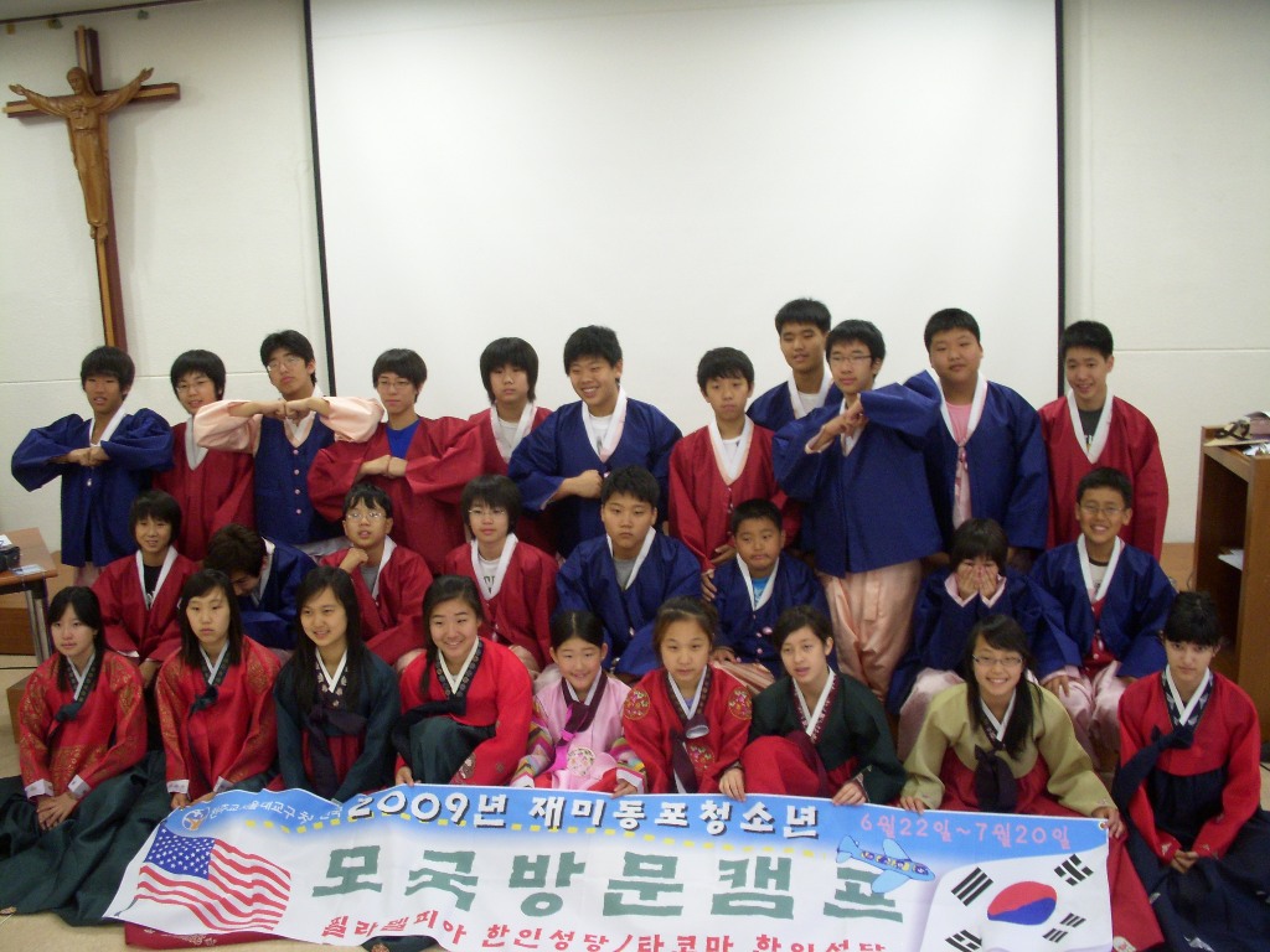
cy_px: 476
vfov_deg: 37.7
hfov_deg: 49.0
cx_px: 635
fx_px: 1394
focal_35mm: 38
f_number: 3.3
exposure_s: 1/13
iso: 200
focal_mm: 6.3
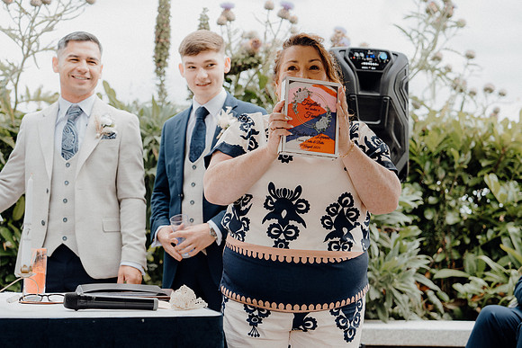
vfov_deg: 19.5
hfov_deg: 28.8
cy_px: 174
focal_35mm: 70
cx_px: 261
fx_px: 1015
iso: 125
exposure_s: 1/200
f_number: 3.5
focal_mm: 70
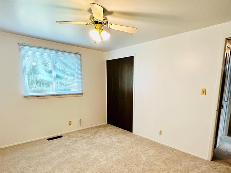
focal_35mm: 21
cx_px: 132
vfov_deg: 62.5
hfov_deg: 78.5
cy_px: 108
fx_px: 140
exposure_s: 1/120
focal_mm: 2.22
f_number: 2.2
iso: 250
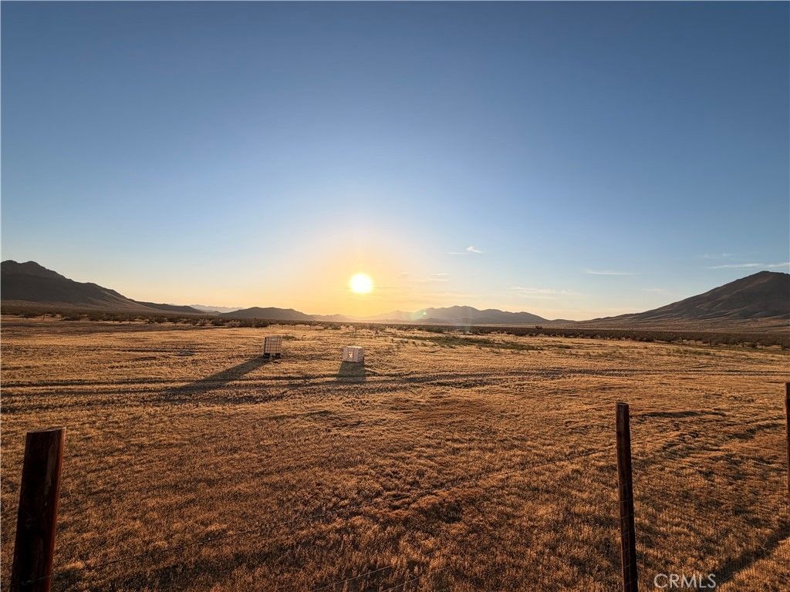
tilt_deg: +3.8
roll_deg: -3.6
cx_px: 395
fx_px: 320
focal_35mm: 14
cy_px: 296
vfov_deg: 85.7
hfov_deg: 102.1
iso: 25
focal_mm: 2.22
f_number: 2.2
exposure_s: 1/1167
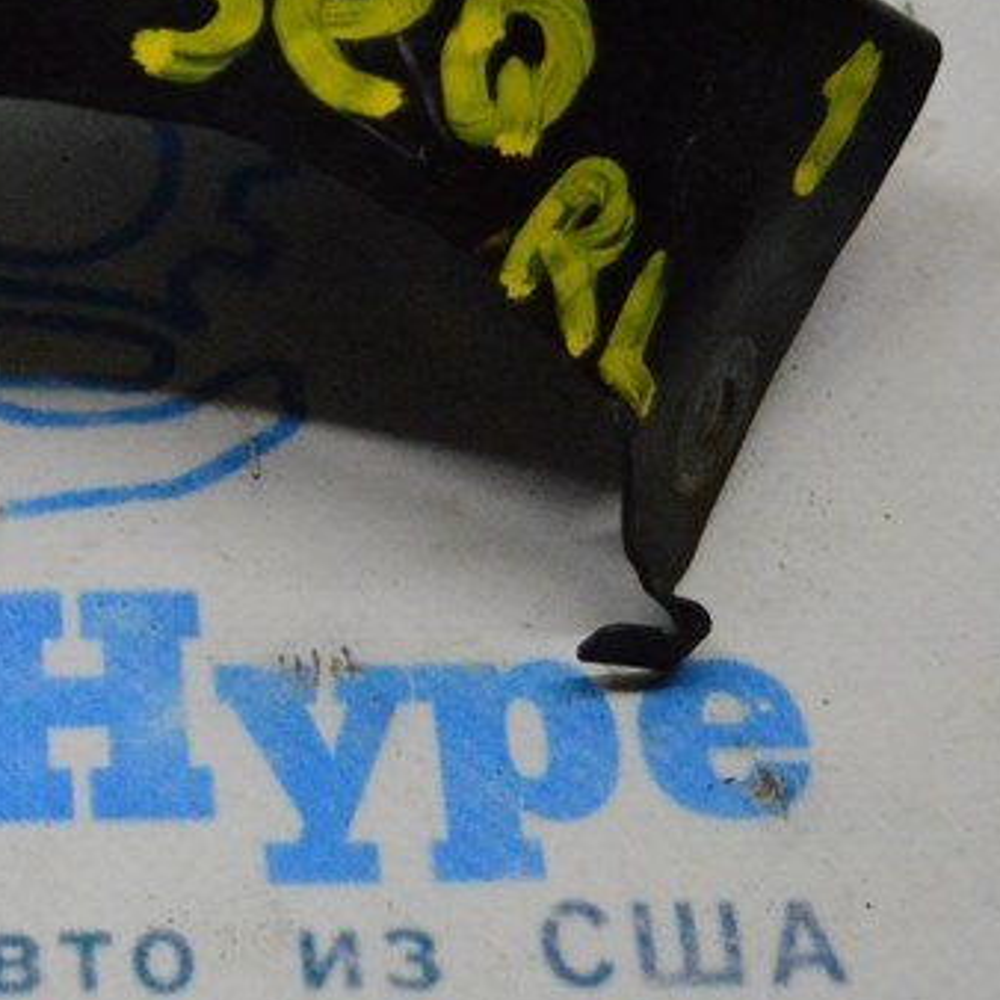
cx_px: -396
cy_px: 229
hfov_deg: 12.1
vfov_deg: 12.5
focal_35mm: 139
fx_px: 4543
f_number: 4.8
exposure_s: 1/1250
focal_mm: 36
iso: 6400
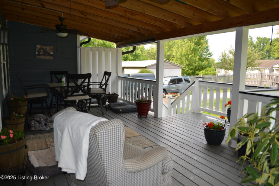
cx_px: 140
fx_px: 209
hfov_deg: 67.4
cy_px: 93
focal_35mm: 27
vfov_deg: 47.9
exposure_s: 1/200
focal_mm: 18
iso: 110
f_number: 3.5
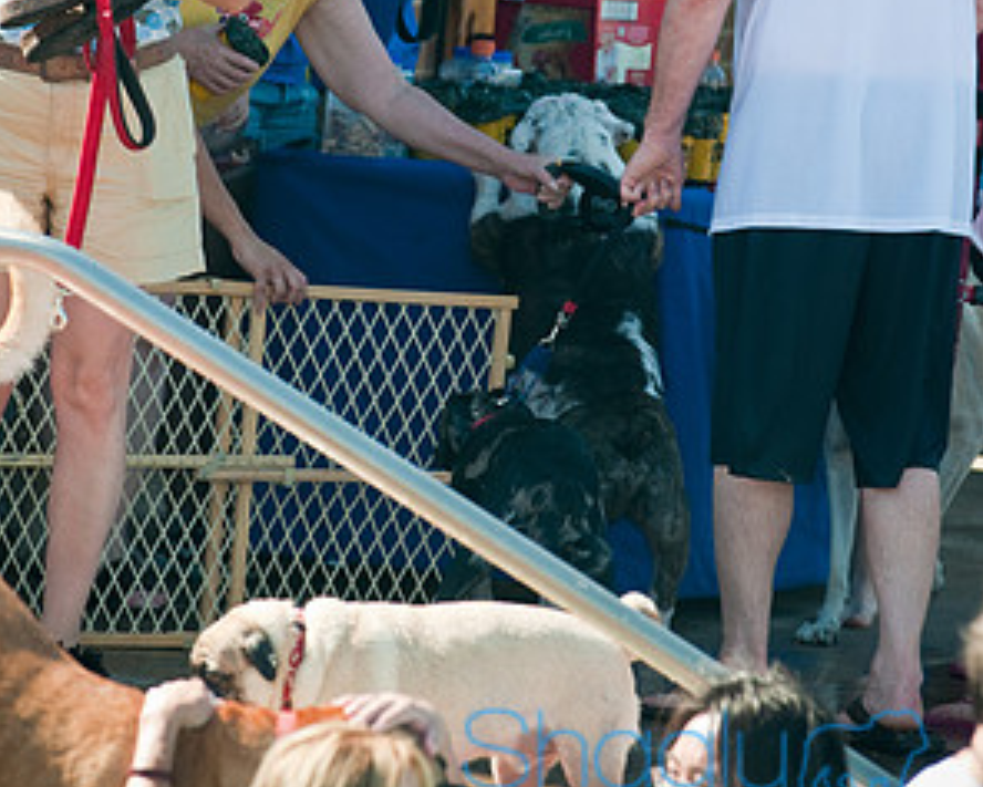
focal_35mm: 427
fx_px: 12427
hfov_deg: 4.5
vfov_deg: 3.6
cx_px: 490
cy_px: 169
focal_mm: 200
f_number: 5.6
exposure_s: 1/320
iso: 200
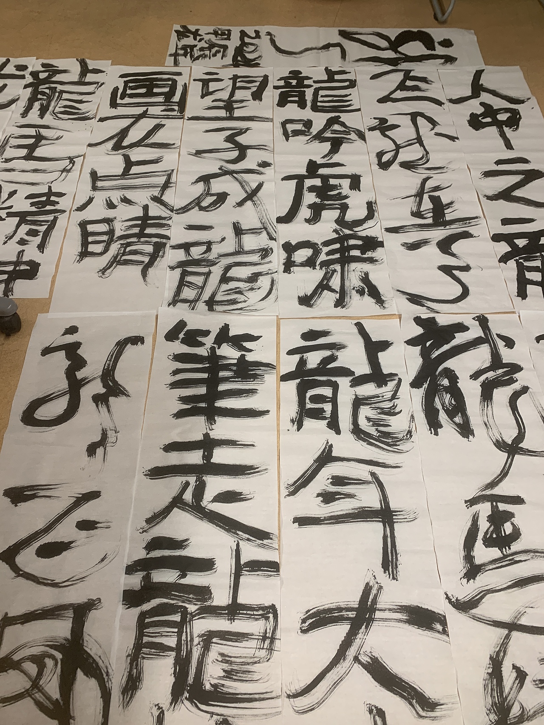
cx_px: 272
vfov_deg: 67.3
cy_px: 362
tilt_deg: -56.4
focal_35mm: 26
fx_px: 545
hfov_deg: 53.1
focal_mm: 4.25
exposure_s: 1/50
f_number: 1.8
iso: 125
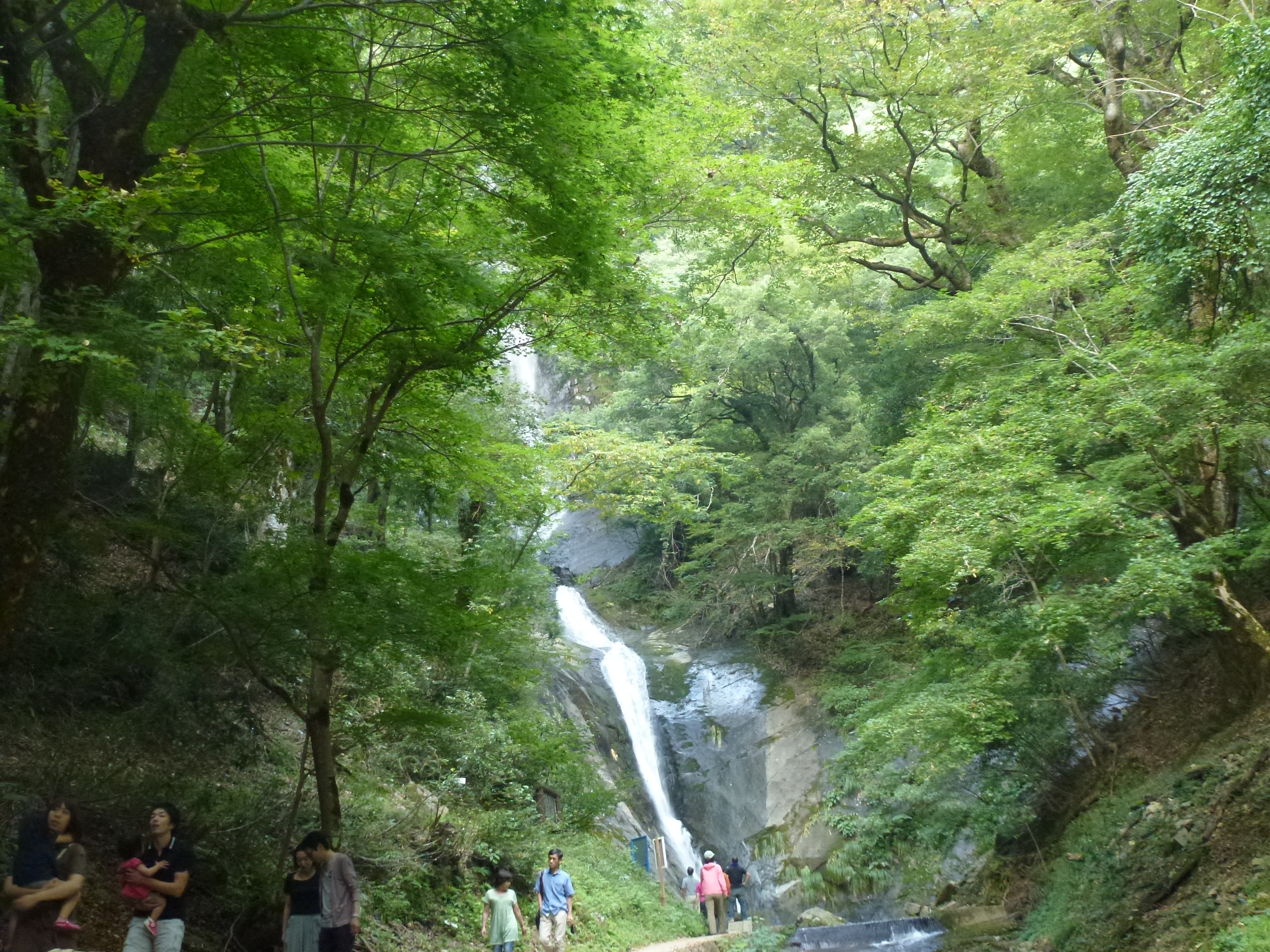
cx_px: 635
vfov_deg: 35.1
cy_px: 476
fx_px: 1504
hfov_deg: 45.8
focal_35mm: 41
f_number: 3.9
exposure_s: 1/40
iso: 400
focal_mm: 7.4
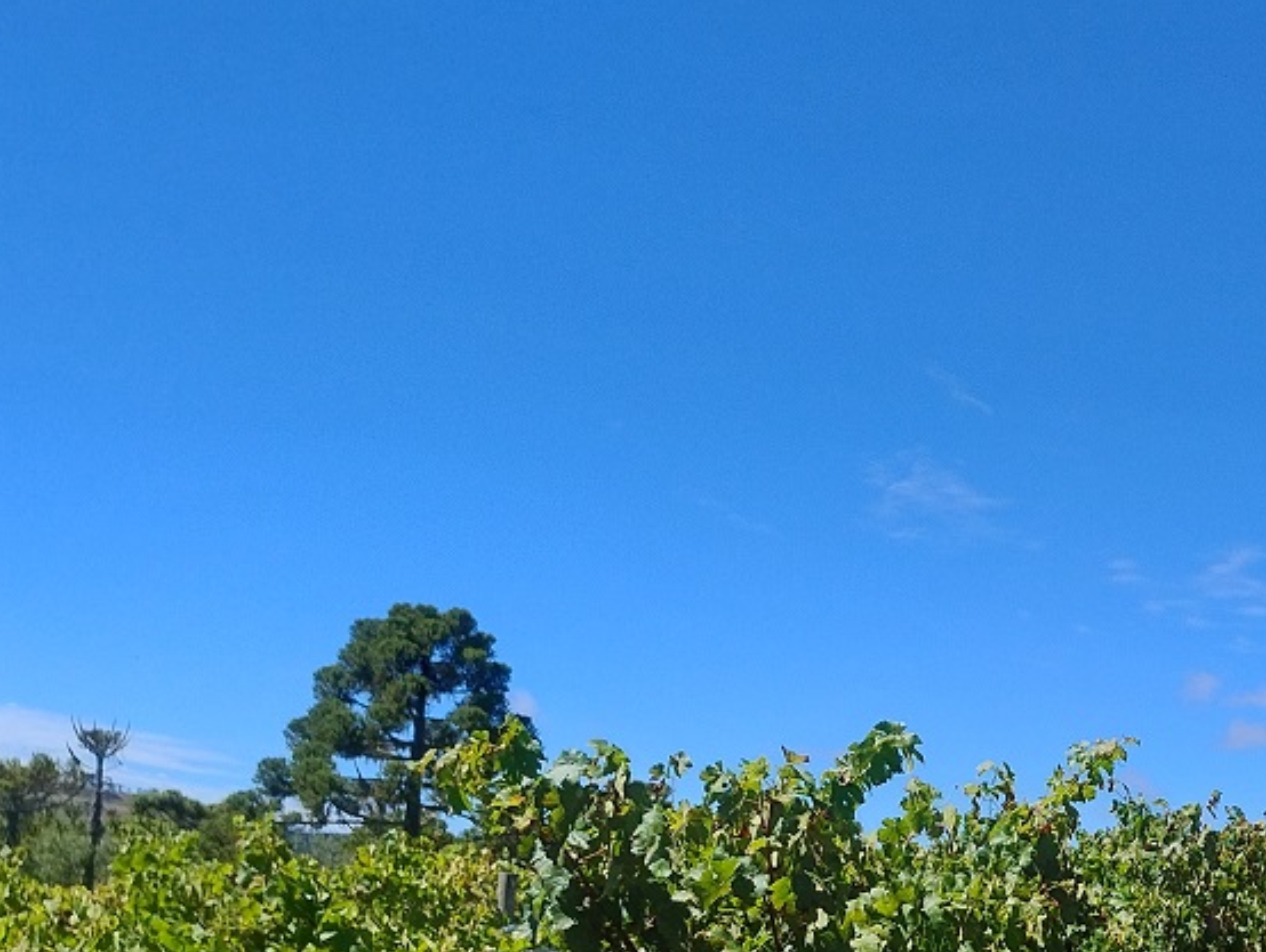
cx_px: 1227
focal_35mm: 52
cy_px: 974
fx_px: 1904
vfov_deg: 26.5
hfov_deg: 34.0
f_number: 1.8
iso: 101
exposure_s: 1/1623
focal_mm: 5.56
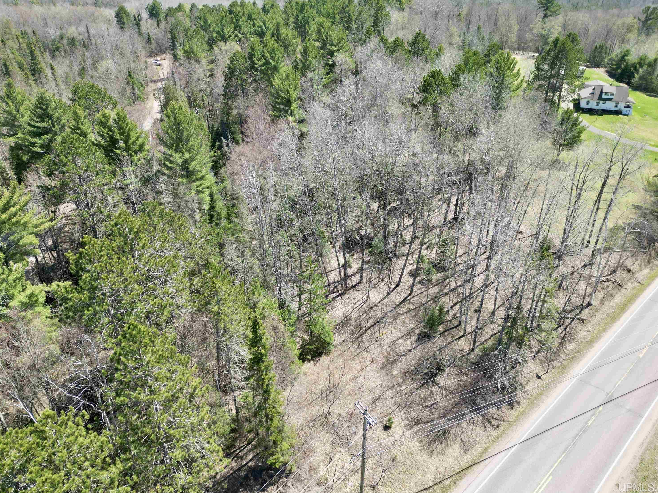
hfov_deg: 69.4
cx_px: 338
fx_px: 475
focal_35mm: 25
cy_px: 242
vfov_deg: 54.9
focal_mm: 6.72
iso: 110
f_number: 1.7
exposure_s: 1/800
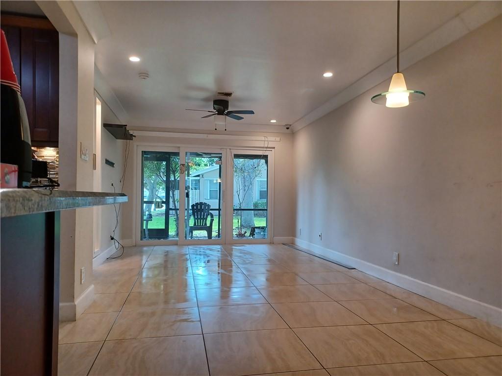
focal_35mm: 25
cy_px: 188
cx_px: 251
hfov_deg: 69.4
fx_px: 363
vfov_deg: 54.9
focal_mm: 4.6
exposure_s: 1/40
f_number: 1.8
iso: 320
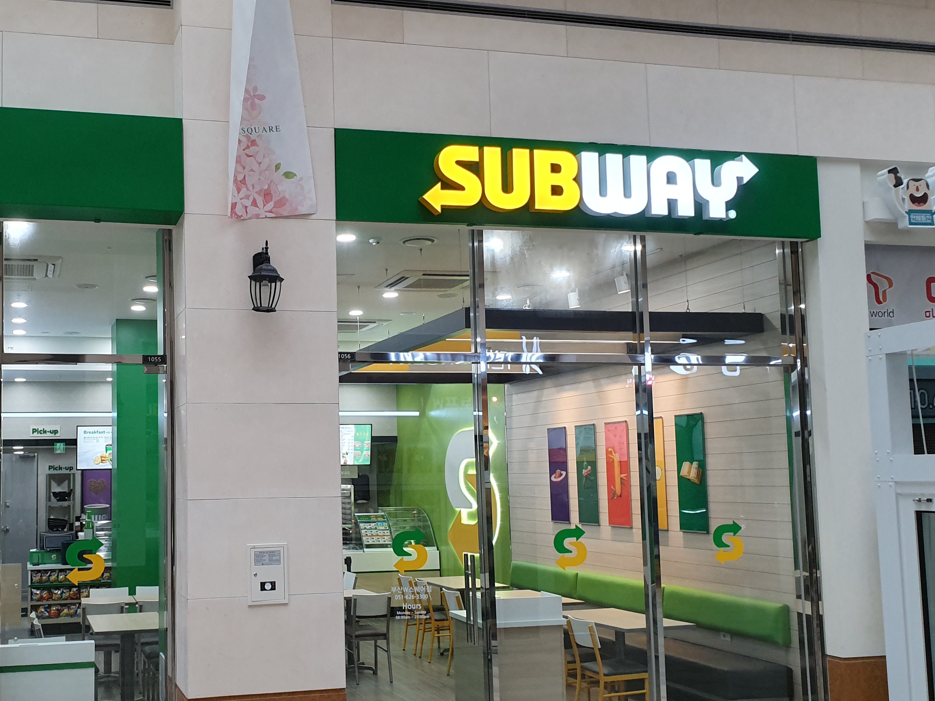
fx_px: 1026
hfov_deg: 47.7
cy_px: 395
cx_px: 269
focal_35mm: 38
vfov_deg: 37.7
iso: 250
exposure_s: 1/120
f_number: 2.4
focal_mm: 4.32
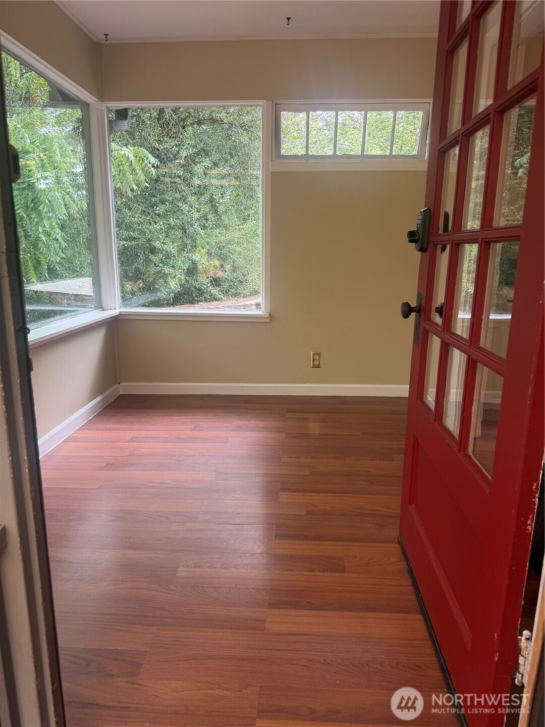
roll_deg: -1.2
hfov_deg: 56.8
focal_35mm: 24
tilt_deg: -12.3
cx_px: 272
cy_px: 364
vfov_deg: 71.6
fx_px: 504
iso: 100
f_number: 1.78
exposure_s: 1/121
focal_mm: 6.76
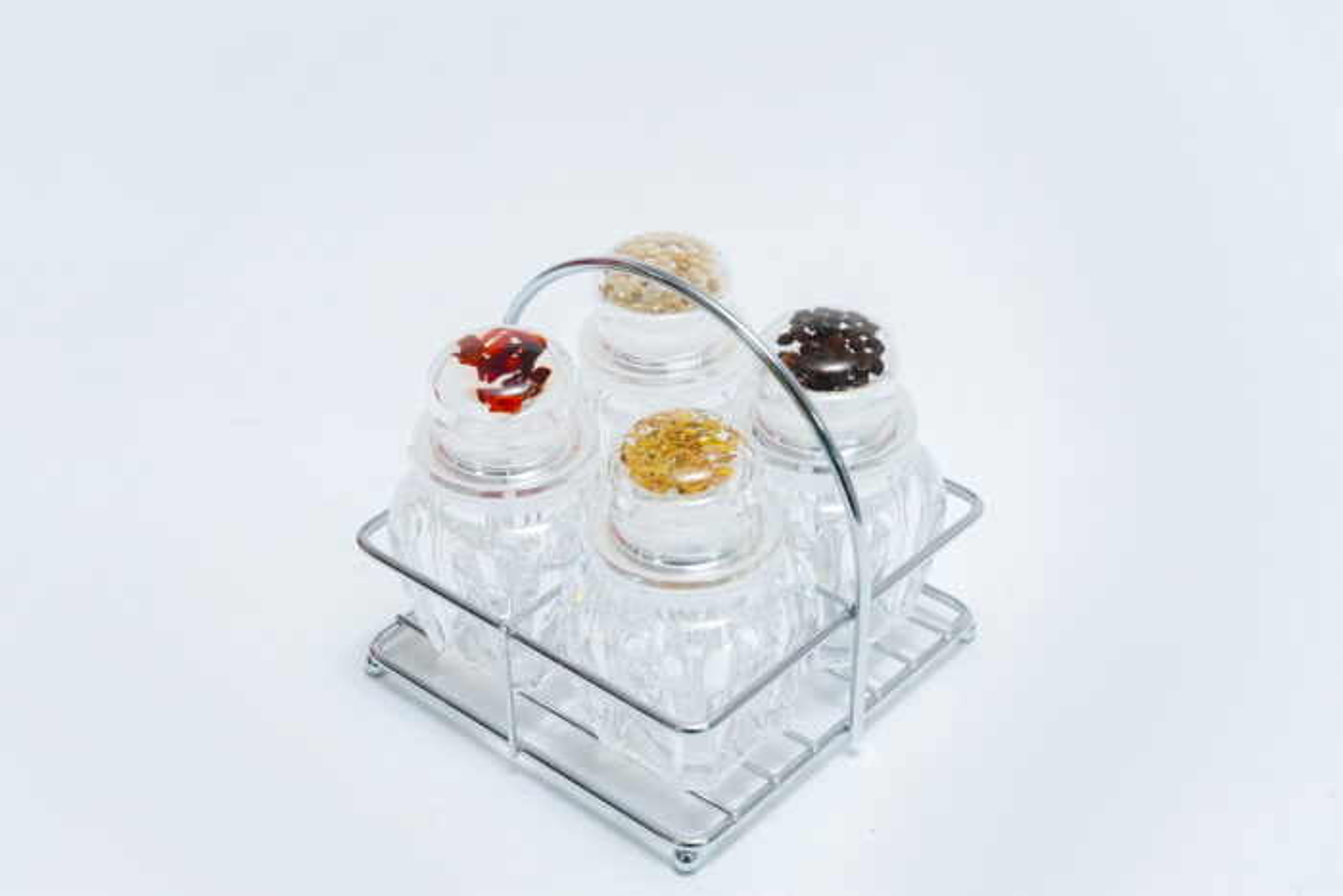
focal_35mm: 58
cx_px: 672
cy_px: 448
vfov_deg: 23.4
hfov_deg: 34.5
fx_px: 2164
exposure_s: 1/125
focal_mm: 39
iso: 2500
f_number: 10
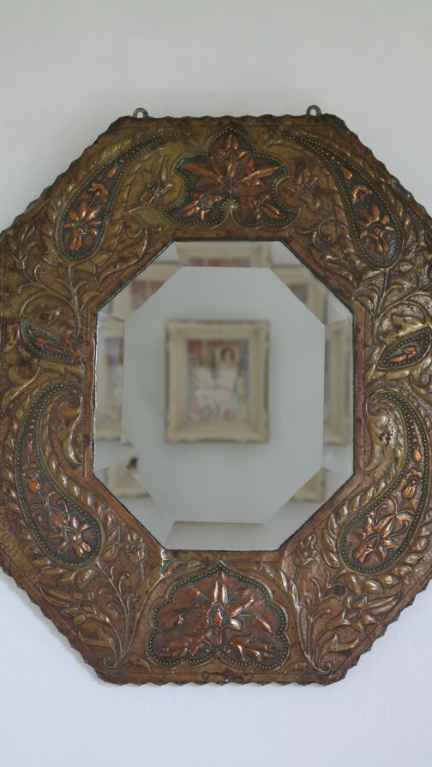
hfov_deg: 14.9
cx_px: 222
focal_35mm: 81
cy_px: 384
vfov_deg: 26.2
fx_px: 1650
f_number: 5.6
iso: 3200
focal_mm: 50
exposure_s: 1/80
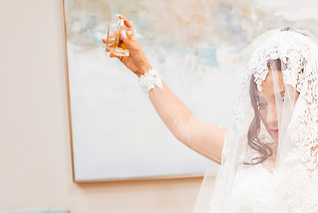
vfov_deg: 21.1
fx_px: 566
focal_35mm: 64
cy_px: 156
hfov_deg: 30.2
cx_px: 281
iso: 1250
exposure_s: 1/500
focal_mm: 35
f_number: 1.8
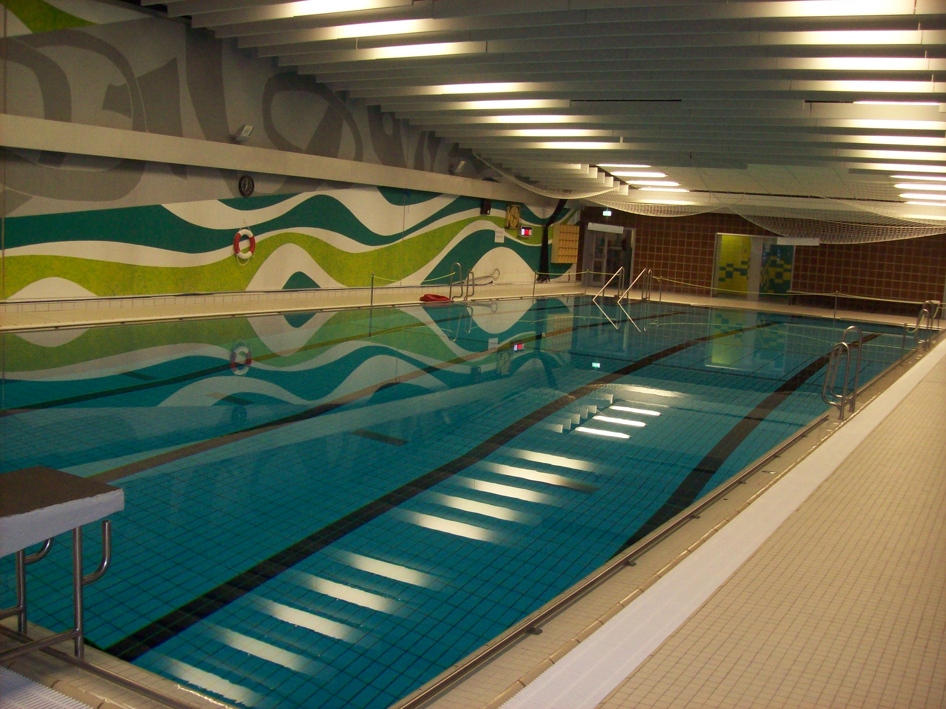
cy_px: 354
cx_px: 473
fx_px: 983
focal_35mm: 36
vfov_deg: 39.6
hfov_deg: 51.4
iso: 200
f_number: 2.7
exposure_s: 1/64
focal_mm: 6
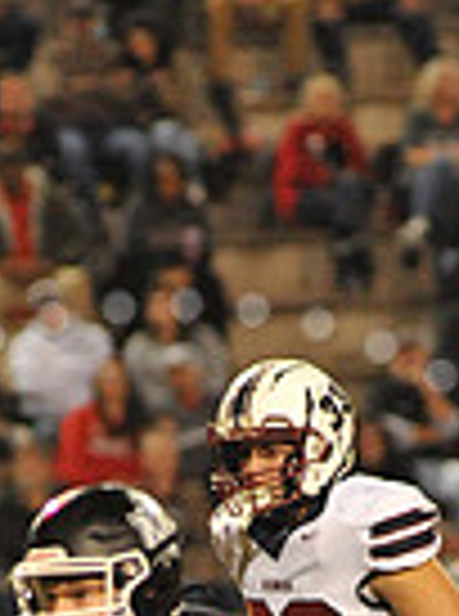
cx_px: 176
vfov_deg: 2.4
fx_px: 14495
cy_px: 827
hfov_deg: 1.8
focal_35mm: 816
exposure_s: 1/320
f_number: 4
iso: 6400
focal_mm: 200
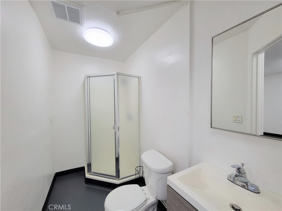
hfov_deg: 106.2
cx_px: 141
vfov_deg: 89.9
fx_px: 106
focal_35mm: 13
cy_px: 106
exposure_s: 1/60
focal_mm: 2.2
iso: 100
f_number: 2.2
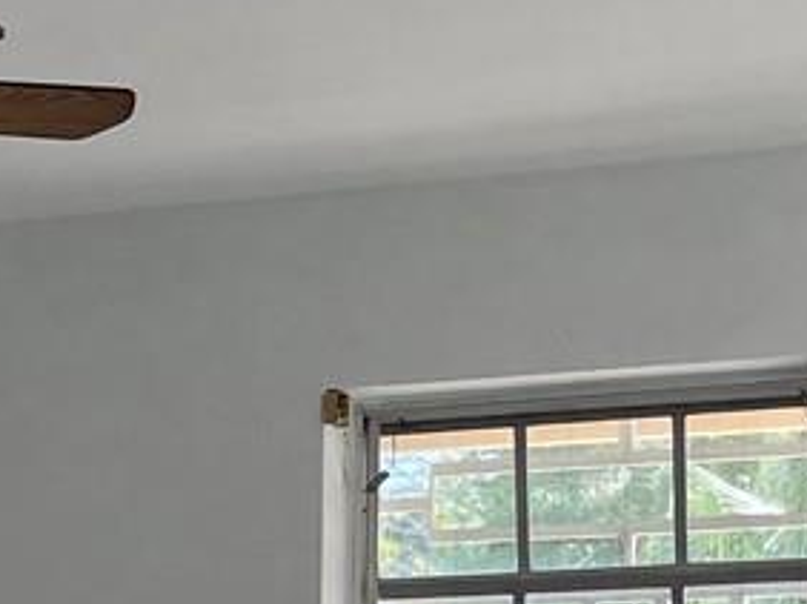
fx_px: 3308
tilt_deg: -4.9
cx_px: -412
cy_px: 1085
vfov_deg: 9.9
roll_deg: +1.1
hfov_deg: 13.1
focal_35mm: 142
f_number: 1.6
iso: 32
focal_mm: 5.1
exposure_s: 1/256
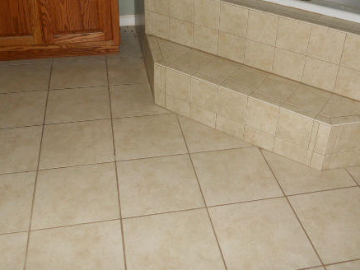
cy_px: 77
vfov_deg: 34.6
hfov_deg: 45.8
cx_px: 187
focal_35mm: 41
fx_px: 427
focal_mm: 5
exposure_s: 1/25
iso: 125
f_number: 2.7
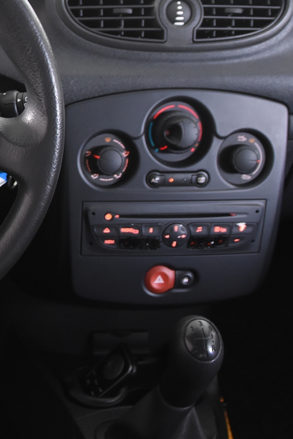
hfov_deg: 16.2
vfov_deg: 25.8
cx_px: -128
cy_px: 142
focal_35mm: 78
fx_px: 951
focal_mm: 22
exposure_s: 1/40
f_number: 3.2
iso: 1600
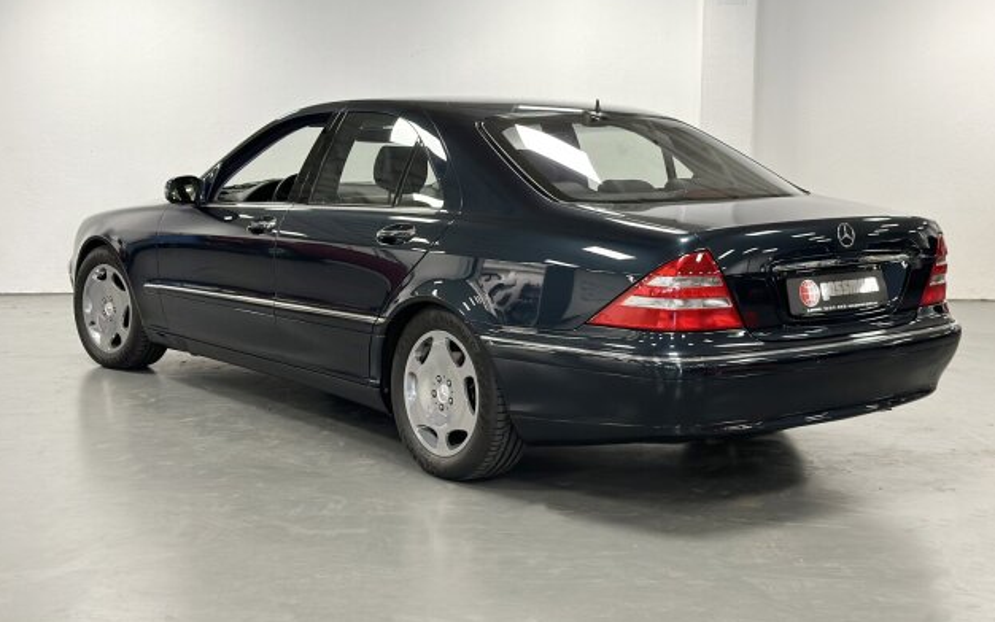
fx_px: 1410
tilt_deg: -6.6
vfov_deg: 24.9
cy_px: 286
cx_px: 498
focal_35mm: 52
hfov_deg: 38.9
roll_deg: -0.8
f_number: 1.78
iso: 125
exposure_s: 1/60
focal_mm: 6.86
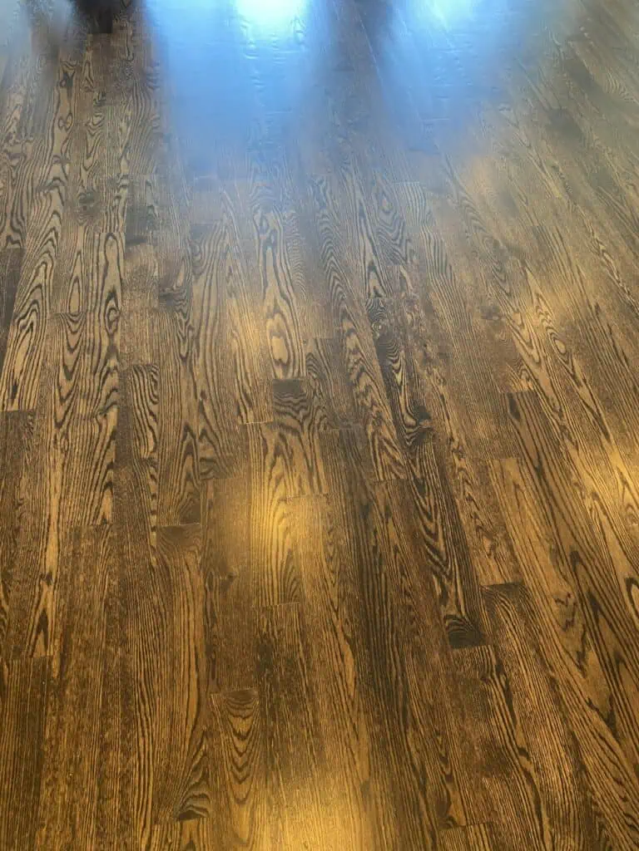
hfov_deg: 53.1
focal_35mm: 26
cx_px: 320
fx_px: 640
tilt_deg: -55.0
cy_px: 426
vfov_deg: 67.3
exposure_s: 1/60
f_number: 1.8
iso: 400
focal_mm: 4.25
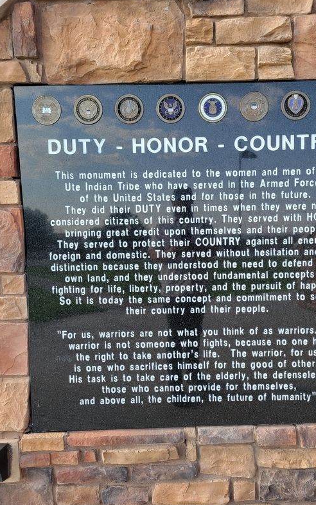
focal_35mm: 28
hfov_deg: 44.3
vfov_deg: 66.5
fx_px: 386
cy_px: 253
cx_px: 190
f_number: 1.8
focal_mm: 5.4
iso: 40
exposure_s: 1/377
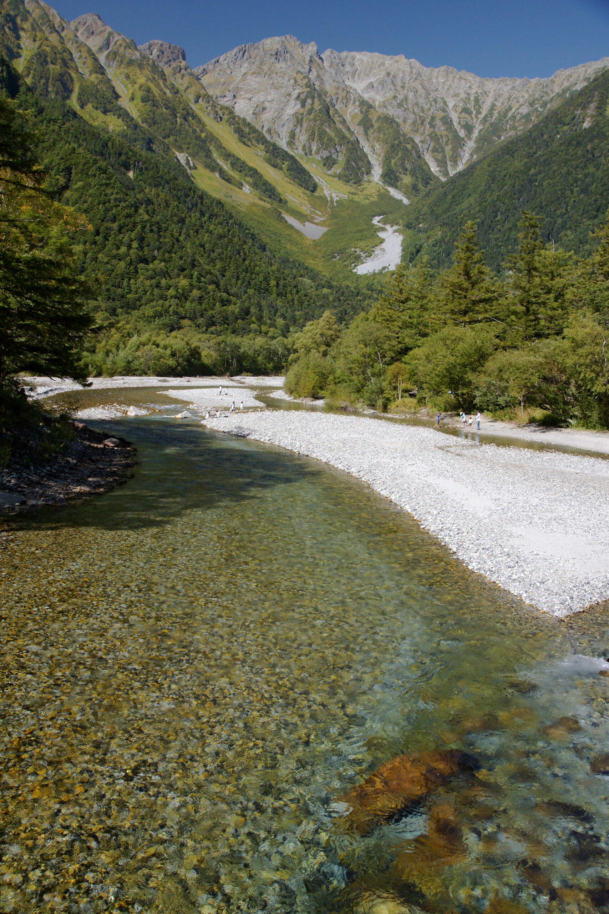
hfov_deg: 43.6
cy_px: 457
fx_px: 761
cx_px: 304
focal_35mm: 30
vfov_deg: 61.9
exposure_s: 1/200
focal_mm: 20
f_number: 8
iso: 200
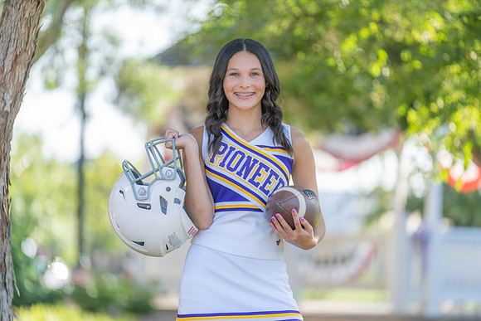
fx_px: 2425
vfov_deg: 7.6
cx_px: 240
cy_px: 160
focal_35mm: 181
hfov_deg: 11.3
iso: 100
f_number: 2.8
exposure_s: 1/320
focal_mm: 176
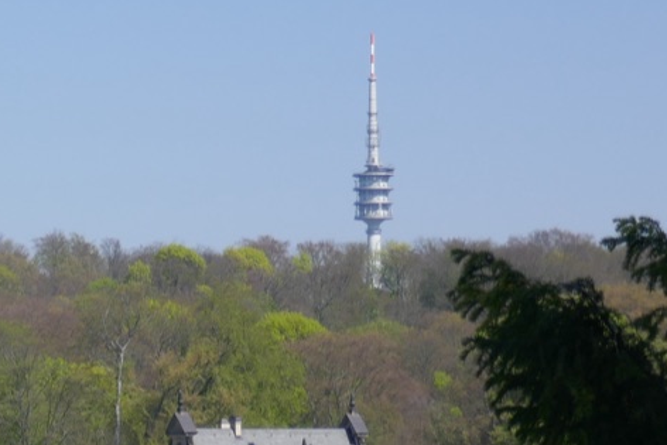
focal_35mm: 227
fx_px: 4207
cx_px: -437
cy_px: 465
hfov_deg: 8.8
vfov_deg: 6.0
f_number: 4.5
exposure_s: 1/800
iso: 125
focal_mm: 24.3
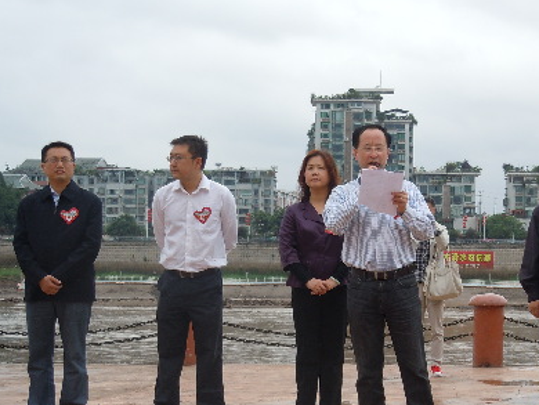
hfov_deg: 24.2
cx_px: 386
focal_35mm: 80
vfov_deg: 18.4
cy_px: 272
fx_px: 1246
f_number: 3.9
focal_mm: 9.3
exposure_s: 1/200
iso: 100
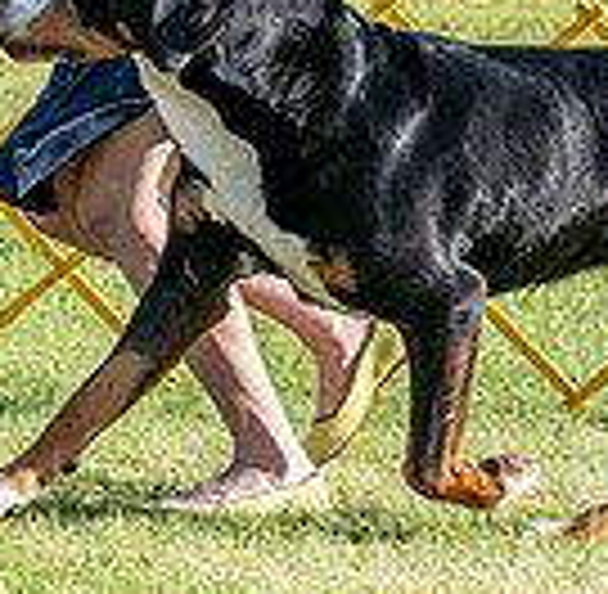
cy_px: -123
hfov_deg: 3.0
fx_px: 11575
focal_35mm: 589
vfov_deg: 2.9
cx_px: 207
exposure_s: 1/1250
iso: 800
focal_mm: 117
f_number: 6.3
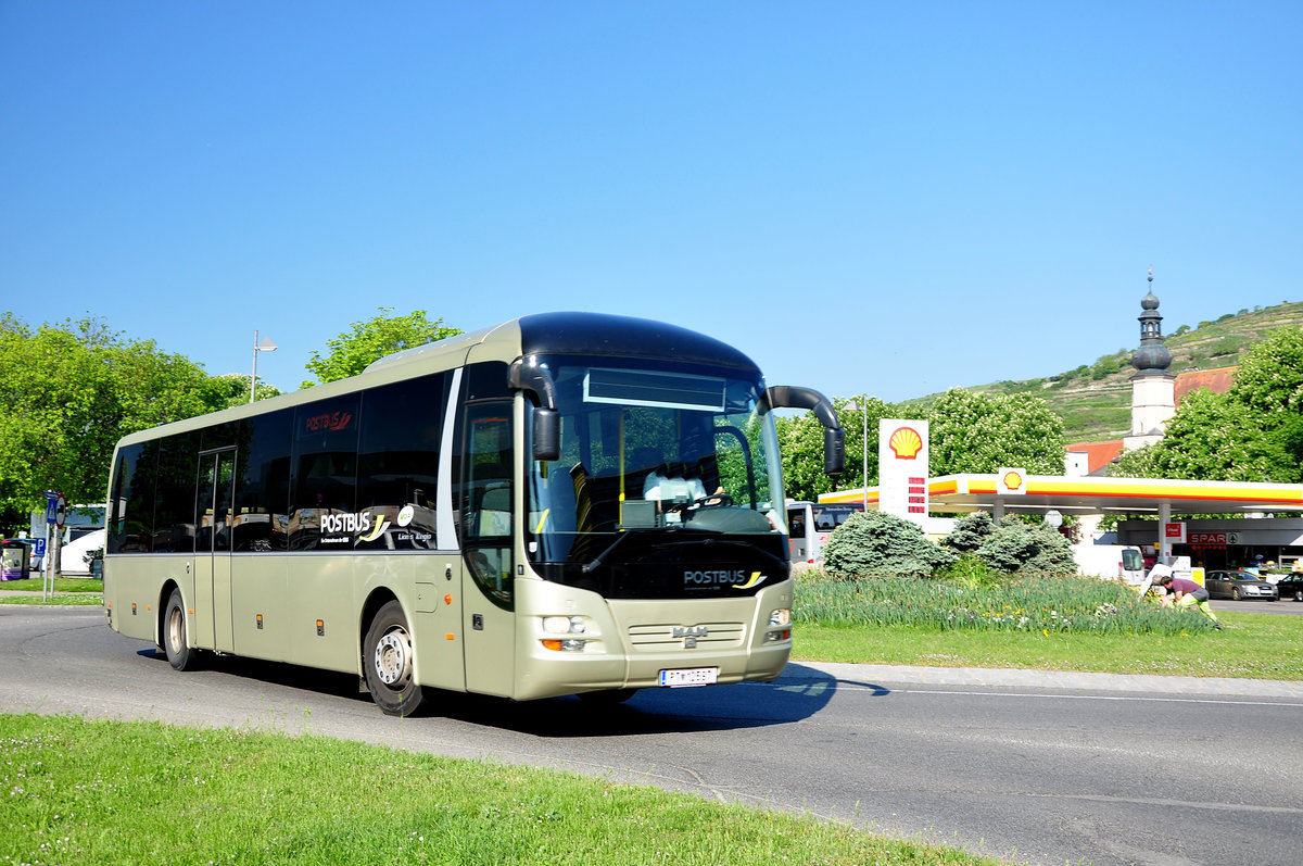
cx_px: 652
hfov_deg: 49.6
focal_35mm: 39
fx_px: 1410
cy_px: 433
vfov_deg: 34.1
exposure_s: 1/125
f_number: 5.6
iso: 200
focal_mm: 26
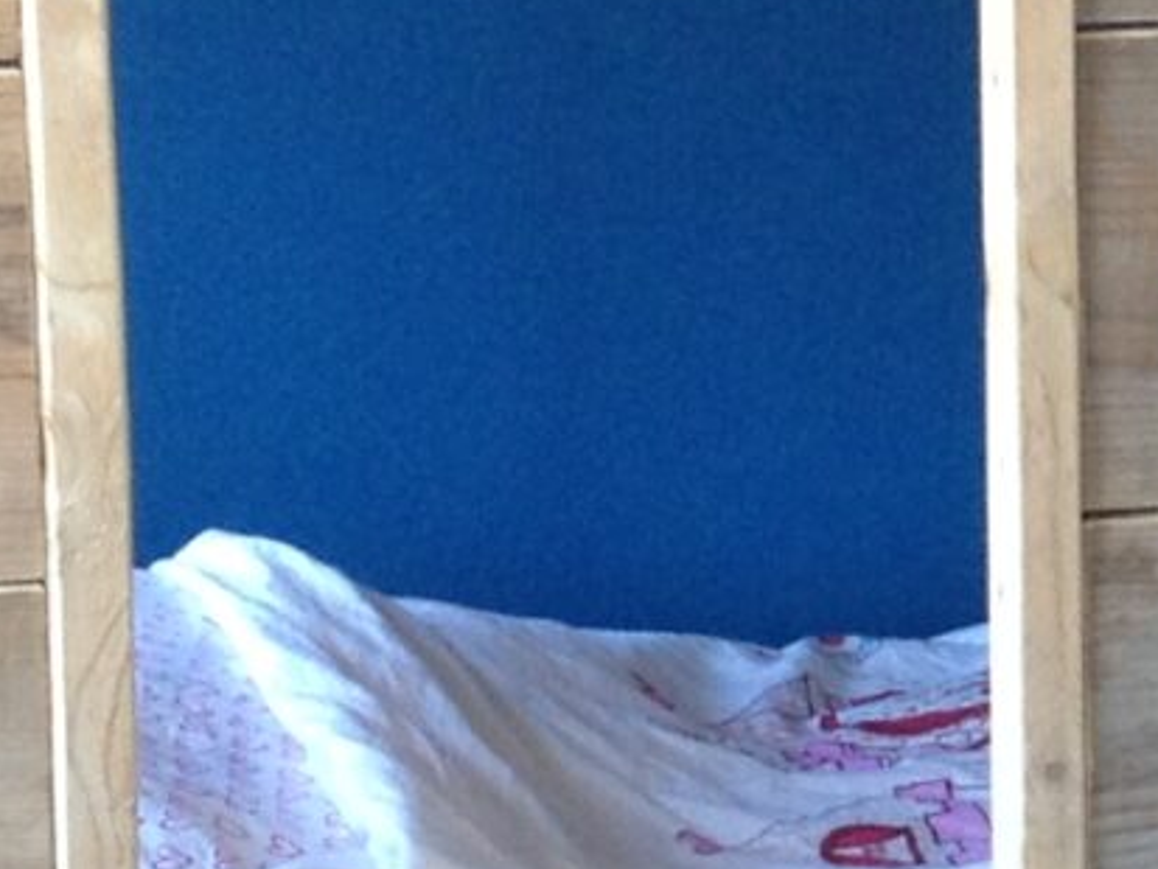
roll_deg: -1.5
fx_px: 7261
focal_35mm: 217
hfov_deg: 8.8
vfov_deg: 6.8
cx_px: 1951
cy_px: 367
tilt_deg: -12.8
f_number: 2.4
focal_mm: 4.28
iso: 50
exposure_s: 1/24
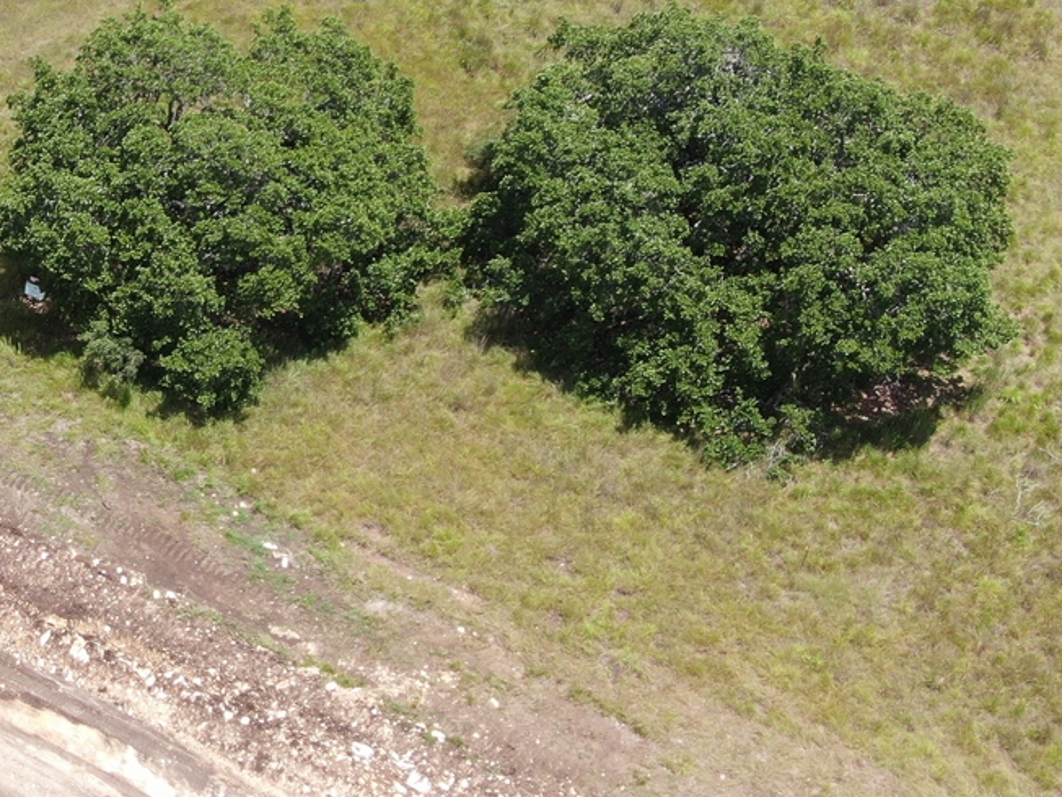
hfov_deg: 17.9
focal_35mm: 106
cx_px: -101
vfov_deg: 14.0
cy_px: 297
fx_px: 3252
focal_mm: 8.6
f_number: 3.8
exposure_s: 1/400
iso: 110
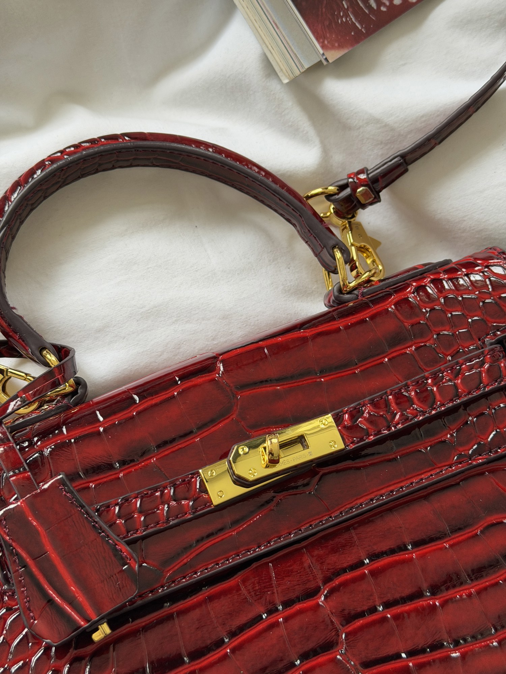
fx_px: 936
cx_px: 253
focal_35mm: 48
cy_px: 337
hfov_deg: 30.3
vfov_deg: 39.7
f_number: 1.78
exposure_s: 1/60
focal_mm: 6.76
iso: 200
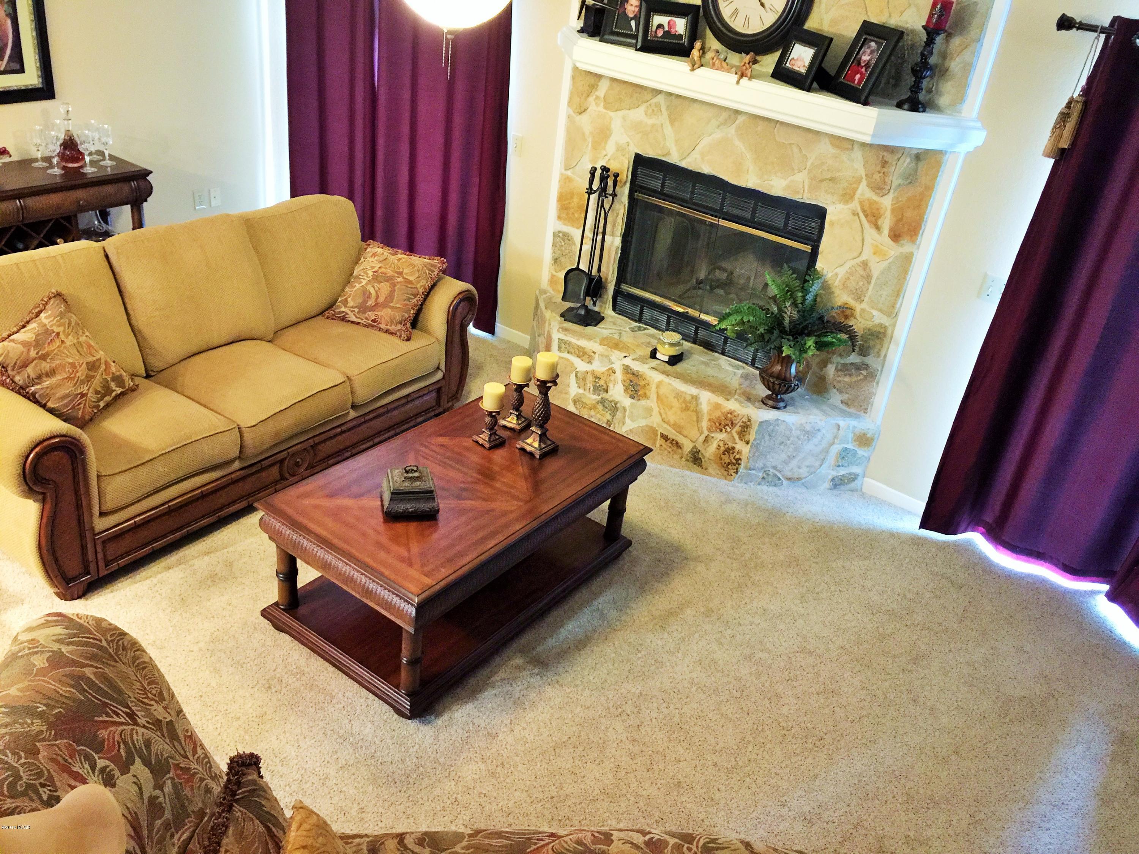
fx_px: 954
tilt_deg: -29.8
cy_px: 427
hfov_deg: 61.7
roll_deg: -7.6
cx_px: 570
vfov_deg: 48.2
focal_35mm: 29
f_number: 2.2
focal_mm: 4.15
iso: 100
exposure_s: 1/4
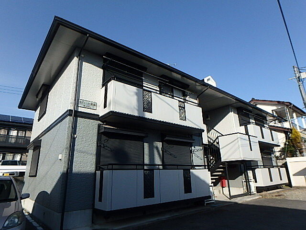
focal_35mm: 21
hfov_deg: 79.0
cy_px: 115
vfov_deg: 63.4
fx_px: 186
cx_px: 153
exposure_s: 1/500
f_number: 6
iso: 125
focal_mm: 3.7
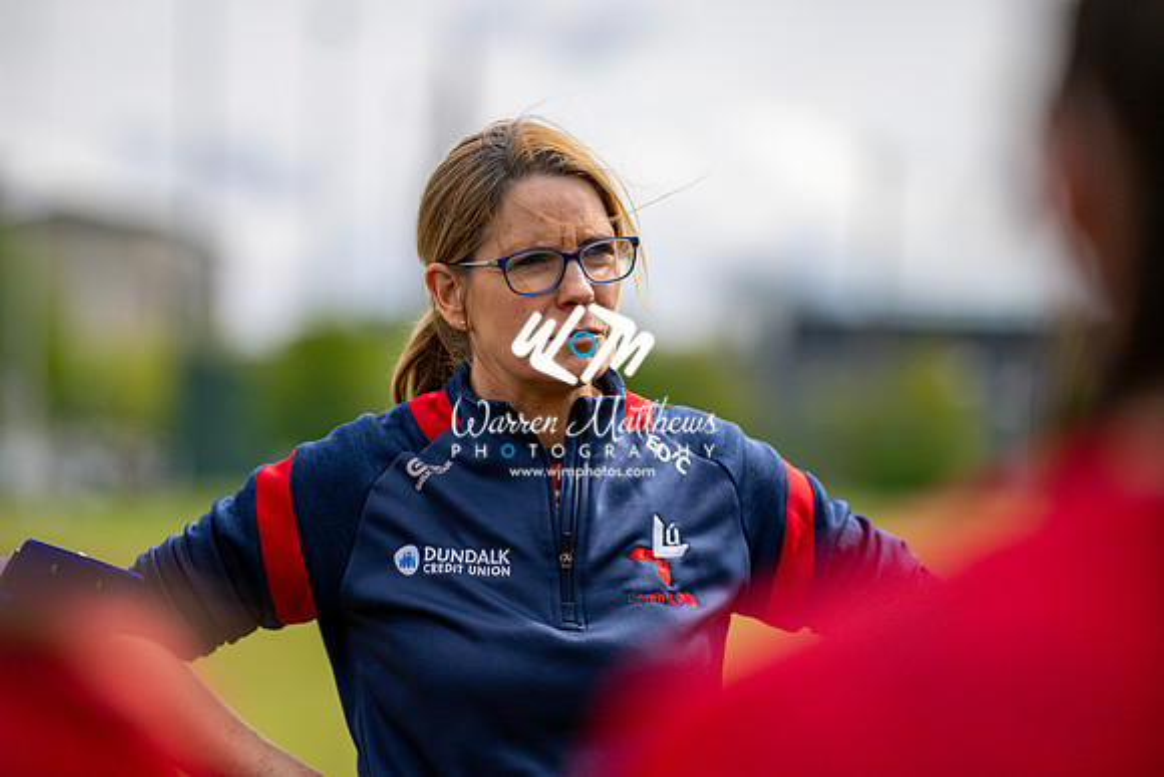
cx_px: 582
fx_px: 5821
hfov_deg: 11.4
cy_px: 388
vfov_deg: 7.6
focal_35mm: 180
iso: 500
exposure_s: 1/5000
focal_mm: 180
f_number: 2.8
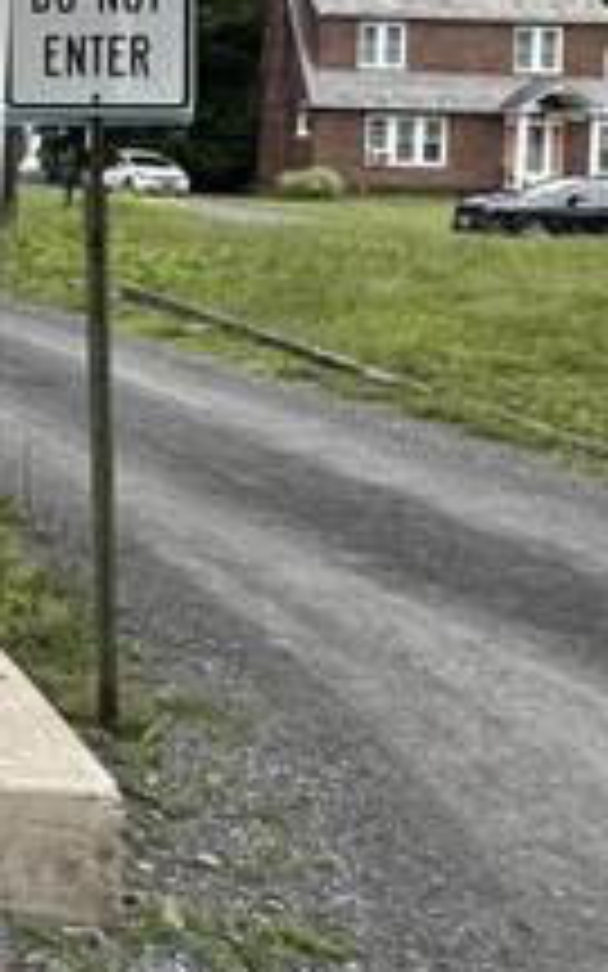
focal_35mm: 66
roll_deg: -3.2
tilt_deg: -1.5
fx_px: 1750
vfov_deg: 30.0
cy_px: 135
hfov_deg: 15.6
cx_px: -617
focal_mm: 2.22
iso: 40
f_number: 2.2
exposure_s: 1/849
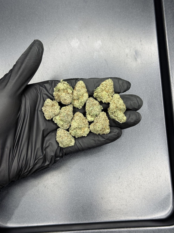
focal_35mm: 48
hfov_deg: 30.3
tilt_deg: -79.7
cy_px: 116
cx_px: 87
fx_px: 322
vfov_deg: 39.7
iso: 80
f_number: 1.78
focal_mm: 6.76
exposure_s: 1/50
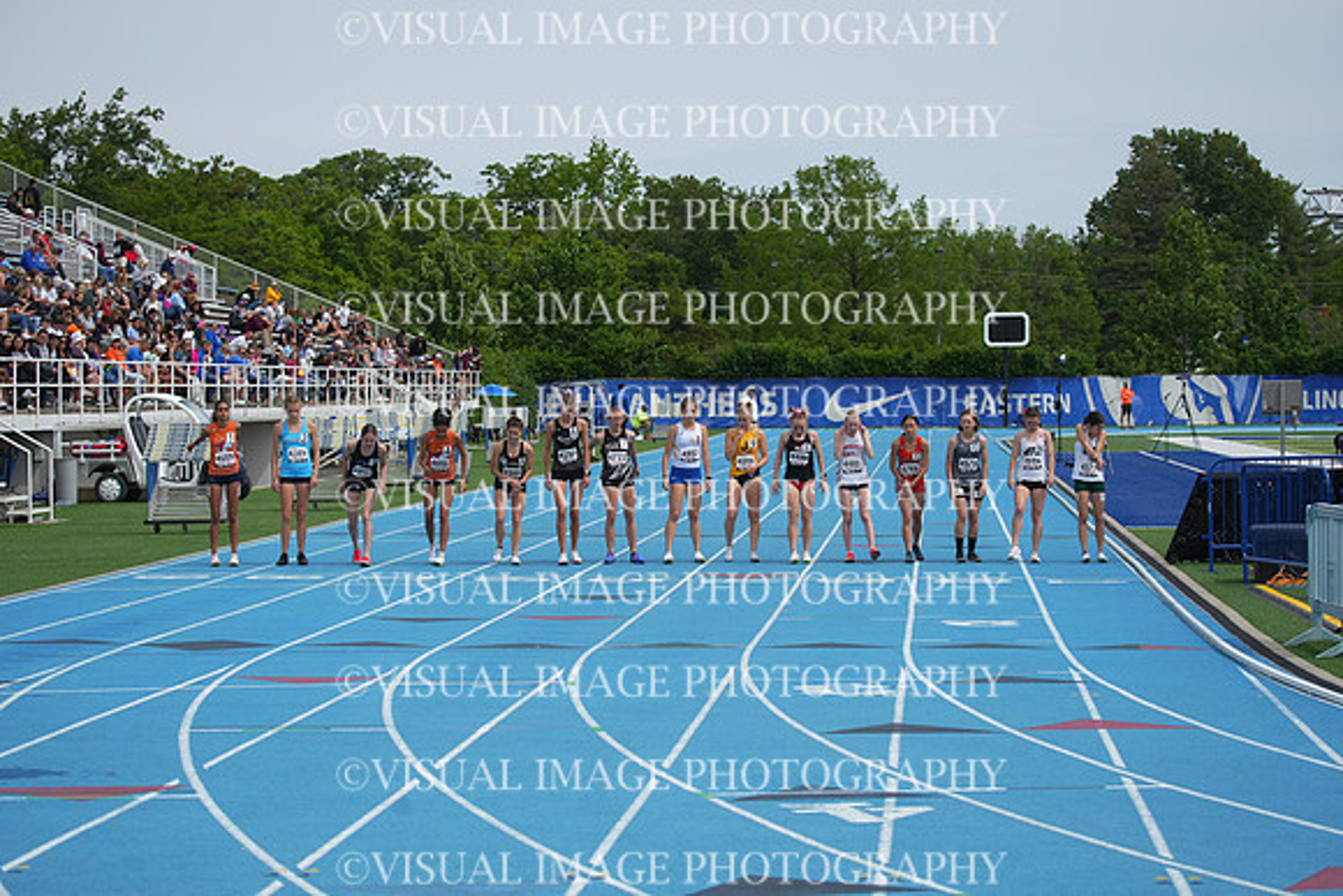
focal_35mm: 100
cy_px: 448
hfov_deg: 20.4
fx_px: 3731
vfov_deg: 13.7
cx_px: 672
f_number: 5.6
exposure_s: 1/1600
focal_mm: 100
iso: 250
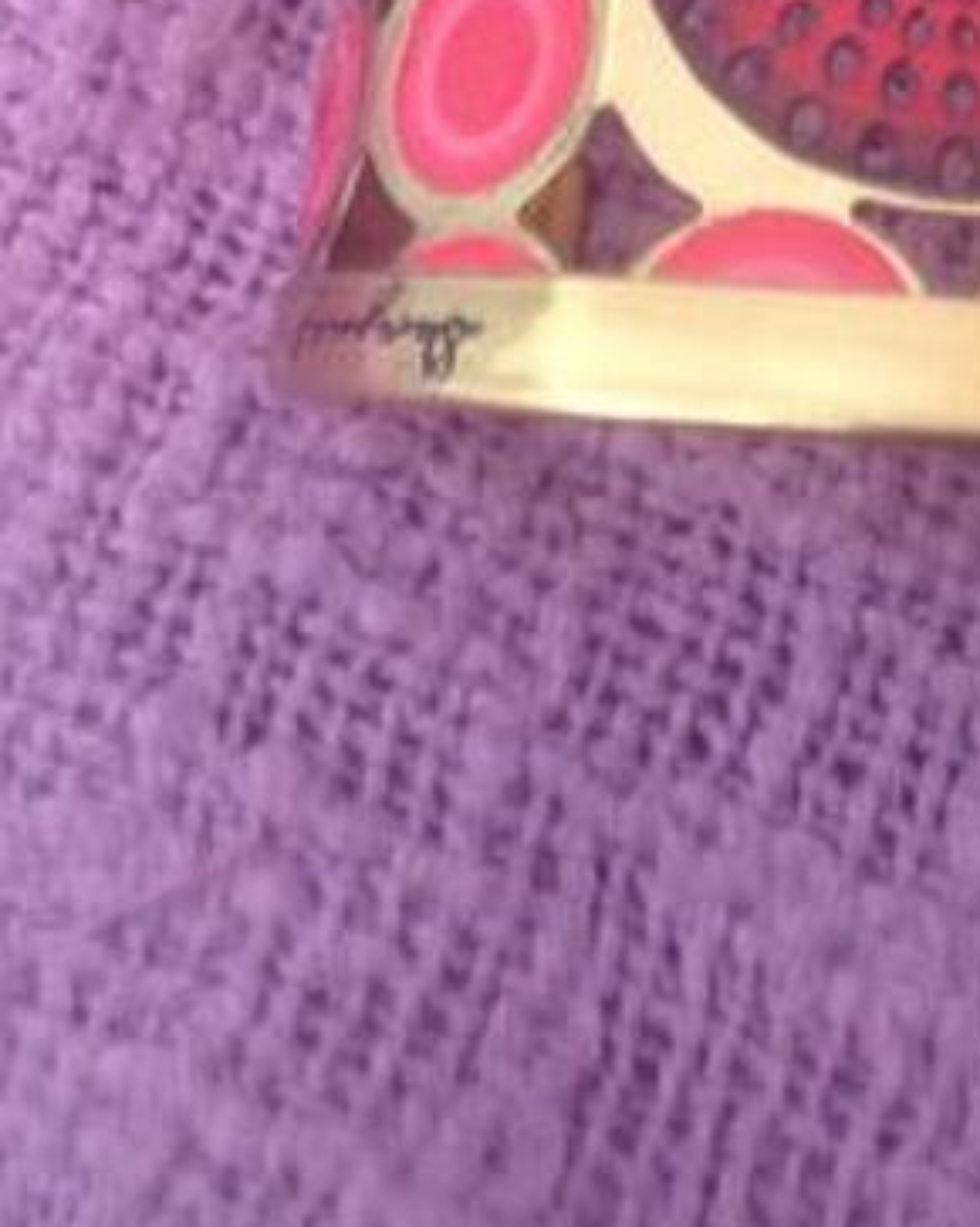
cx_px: 635
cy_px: 137
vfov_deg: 20.0
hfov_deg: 16.3
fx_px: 3411
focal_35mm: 94
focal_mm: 4.28
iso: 125
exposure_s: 1/15
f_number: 2.4
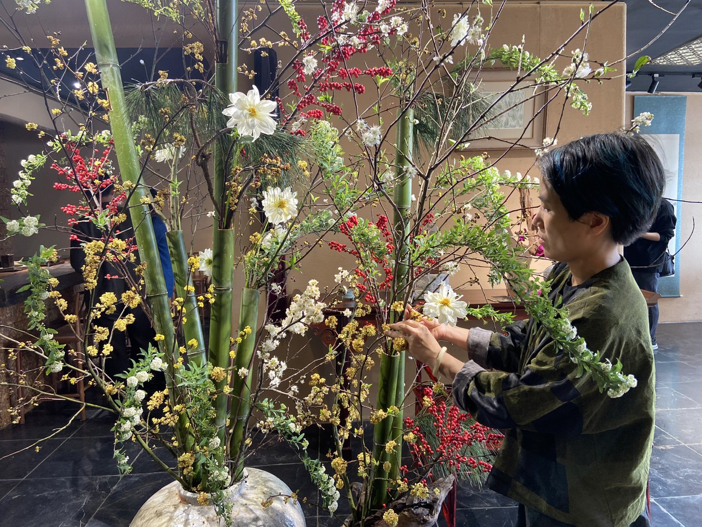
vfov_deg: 53.1
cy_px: 264
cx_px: 351
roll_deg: +1.8
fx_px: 527
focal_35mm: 26
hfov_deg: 67.3
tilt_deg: -6.2
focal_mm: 4.25
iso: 125
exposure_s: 1/50
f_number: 1.8
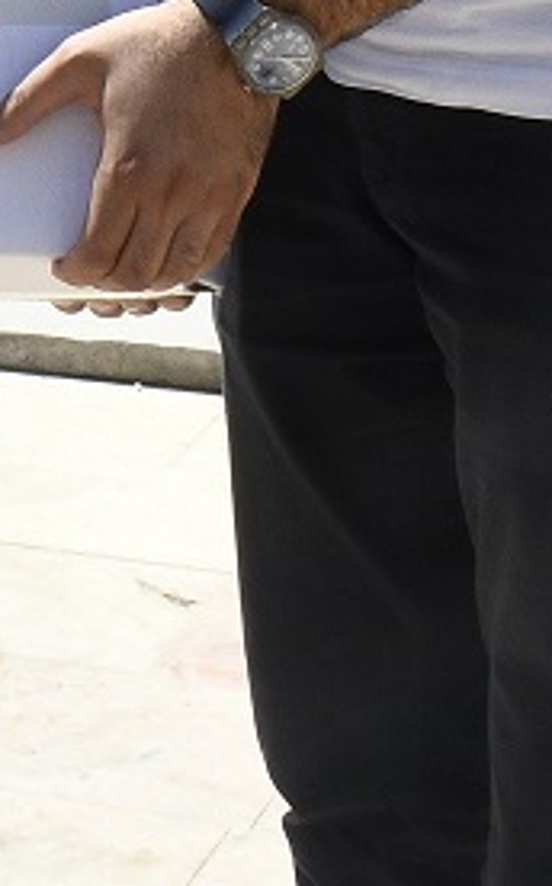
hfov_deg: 8.8
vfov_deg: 13.9
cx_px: -584
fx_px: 3353
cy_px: -530
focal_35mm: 139
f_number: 18
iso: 640
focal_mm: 18
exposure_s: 1/250
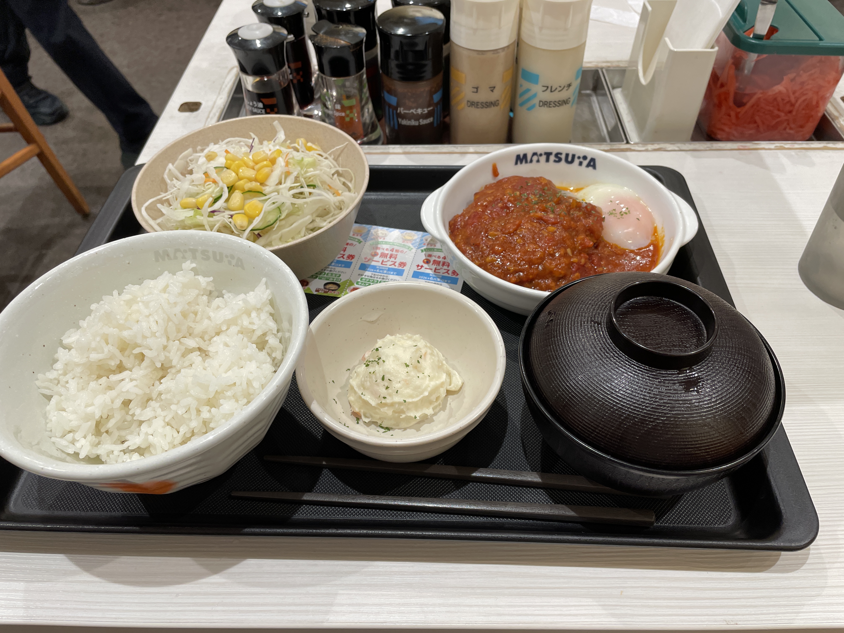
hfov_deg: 67.3
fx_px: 634
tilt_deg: -48.4
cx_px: 422
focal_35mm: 26
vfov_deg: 53.1
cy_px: 316
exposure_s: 1/121
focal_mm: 4.2
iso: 100
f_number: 1.6
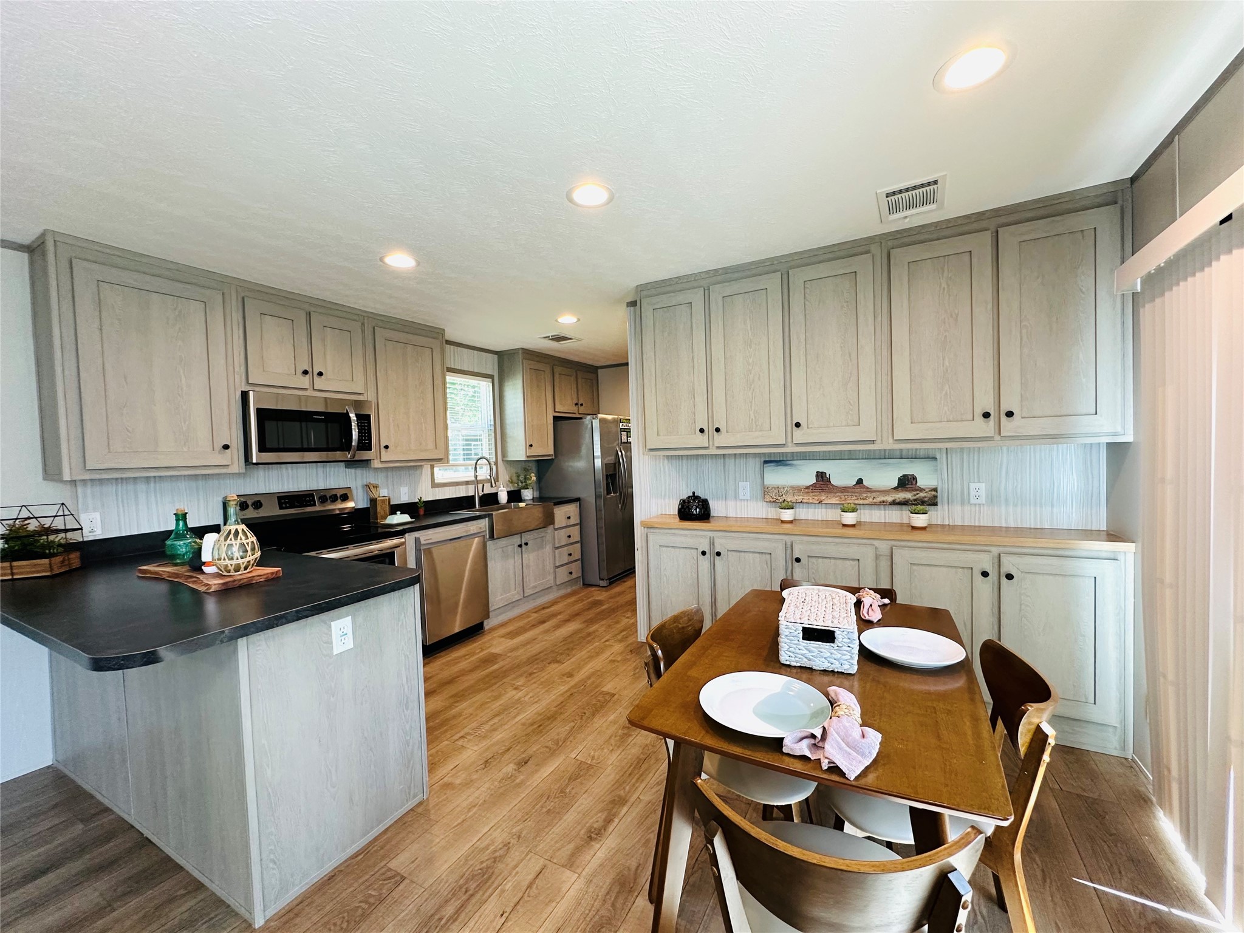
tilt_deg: -1.8
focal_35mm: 14
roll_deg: +1.7
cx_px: 622
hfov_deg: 102.1
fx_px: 503
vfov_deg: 85.7
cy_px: 466
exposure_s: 1/120
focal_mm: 2.22
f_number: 2.2
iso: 250
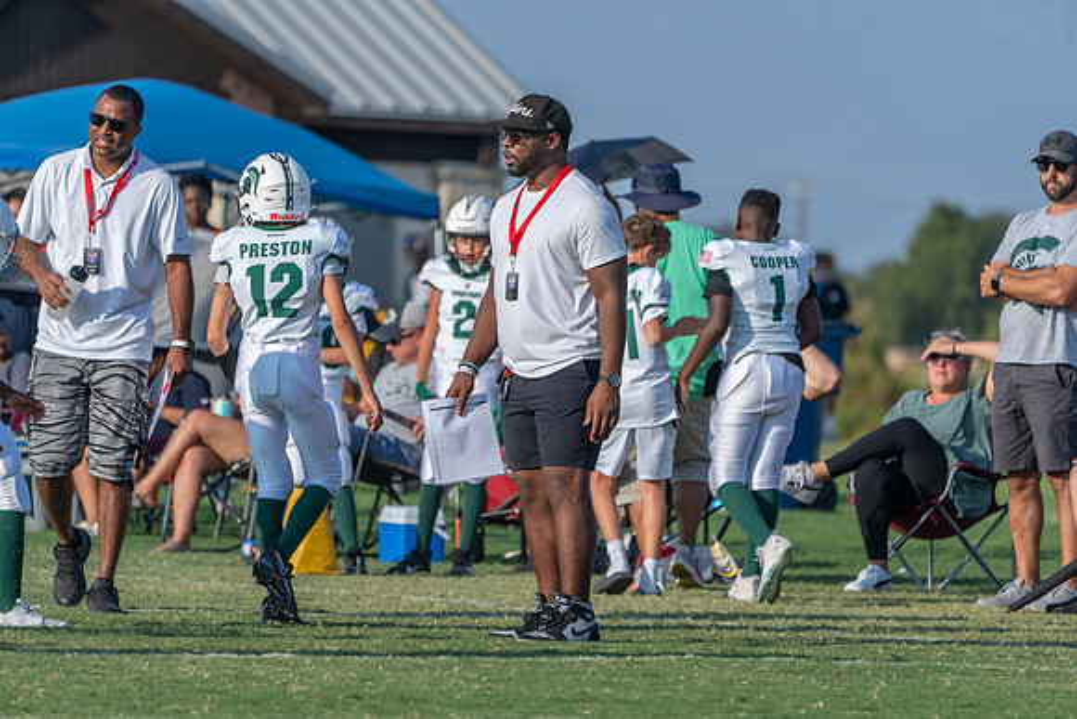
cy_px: 360
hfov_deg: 5.2
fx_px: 11969
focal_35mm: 400
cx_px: 538
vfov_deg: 3.4
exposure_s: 1/1250
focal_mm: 400
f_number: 5.6
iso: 250
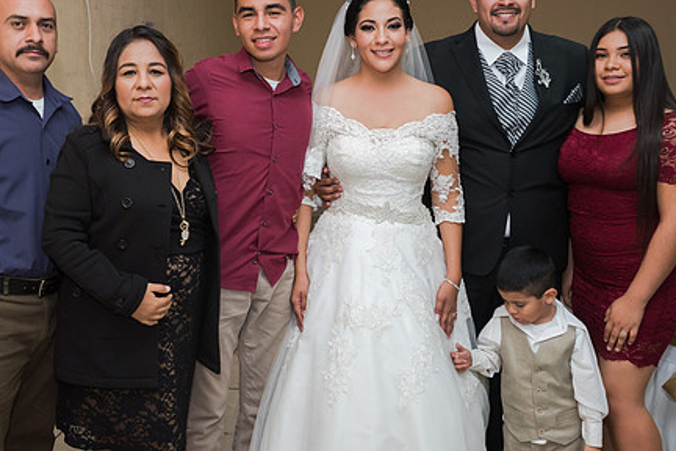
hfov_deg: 45.3
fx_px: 807
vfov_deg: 31.1
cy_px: 168
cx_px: 286
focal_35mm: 43
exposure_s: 1/100
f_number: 4
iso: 1600
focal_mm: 32
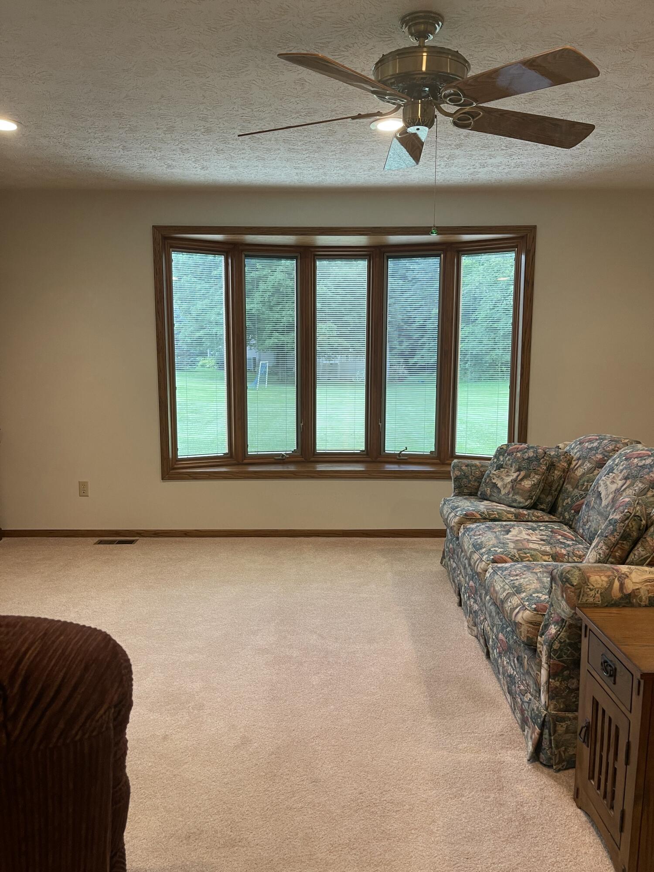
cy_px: 436
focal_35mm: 25
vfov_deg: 69.4
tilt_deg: -7.3
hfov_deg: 54.9
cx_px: 327
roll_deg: -0.1
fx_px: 630
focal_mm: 5.1
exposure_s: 1/60
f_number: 1.6
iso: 100
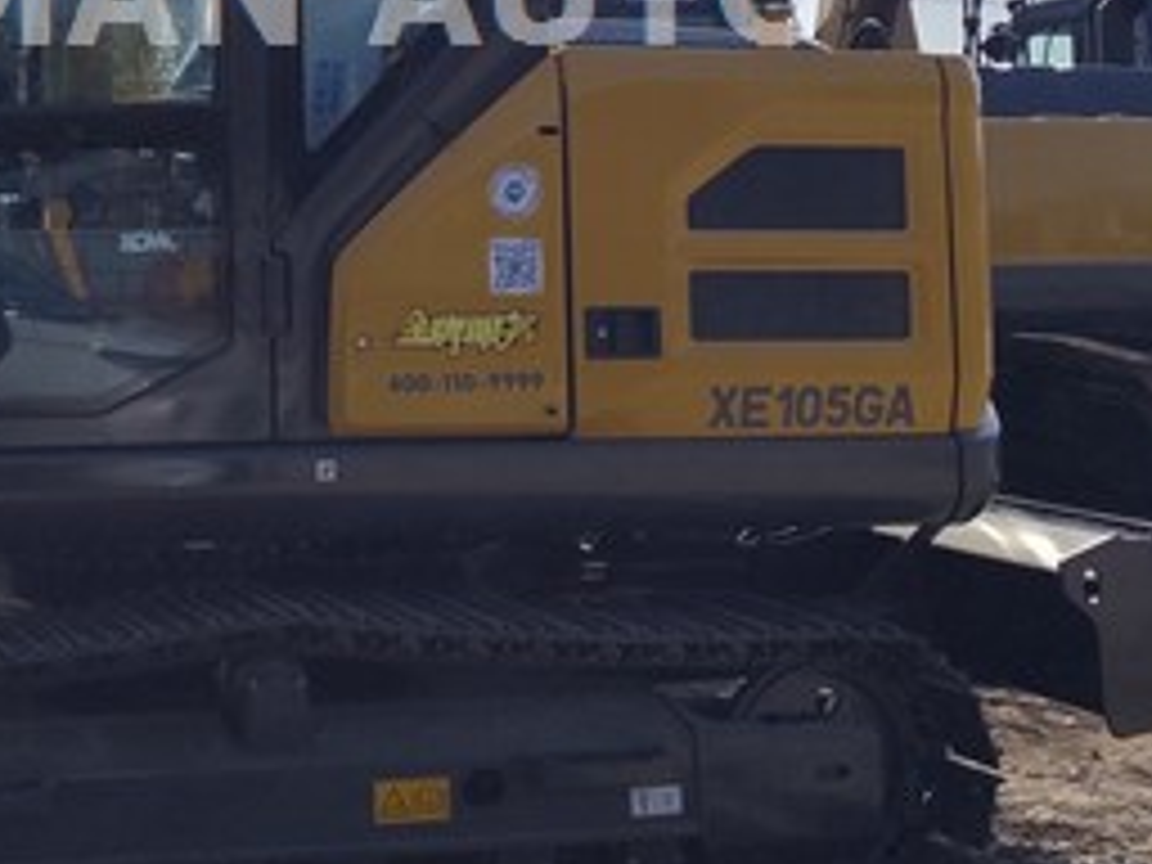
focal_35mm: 72
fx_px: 2396
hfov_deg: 26.1
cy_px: -4
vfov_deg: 19.8
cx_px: 112
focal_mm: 6.14
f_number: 1.65
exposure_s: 1/3940
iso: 50
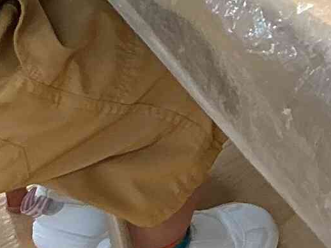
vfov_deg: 8.9
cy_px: -244
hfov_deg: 11.9
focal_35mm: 158
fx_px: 1512
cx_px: 500
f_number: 1.8
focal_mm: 3
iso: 50
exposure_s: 1/120
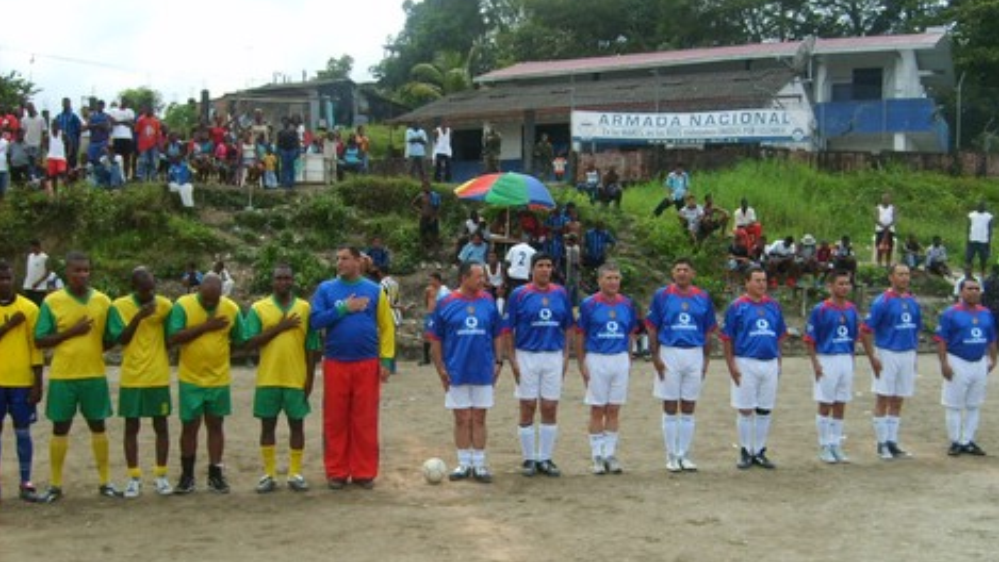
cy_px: 349
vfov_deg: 30.3
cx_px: 509
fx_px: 1033
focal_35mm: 39
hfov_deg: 51.6
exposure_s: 1/1000
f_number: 2.8
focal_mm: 5.8
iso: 50
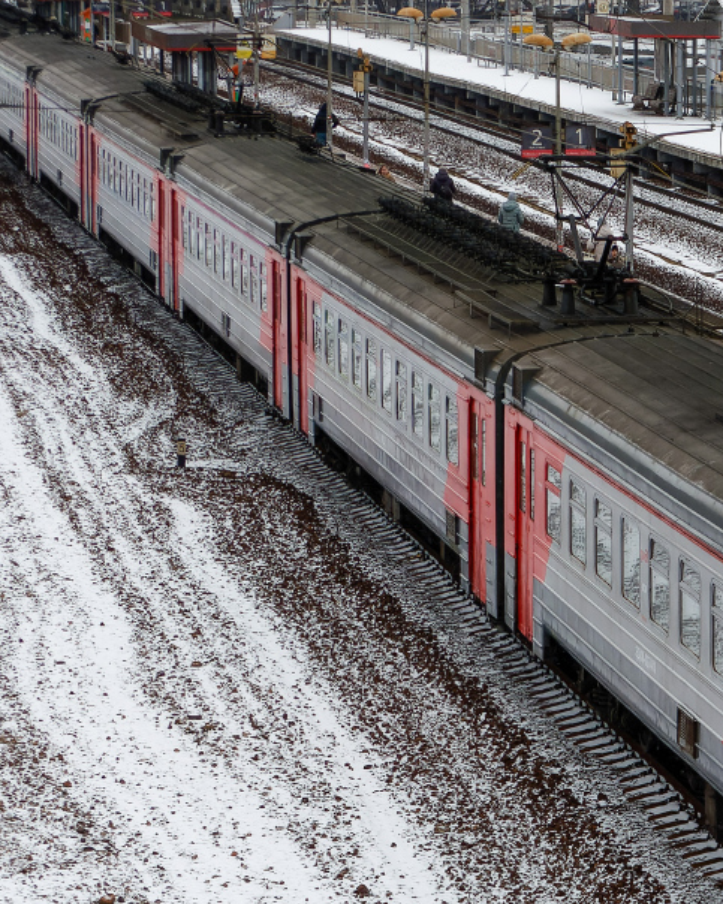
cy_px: 558
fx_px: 4791
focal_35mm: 179
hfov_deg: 8.6
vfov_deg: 10.8
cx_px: 748
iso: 250
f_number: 6.3
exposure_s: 1/640
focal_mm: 55
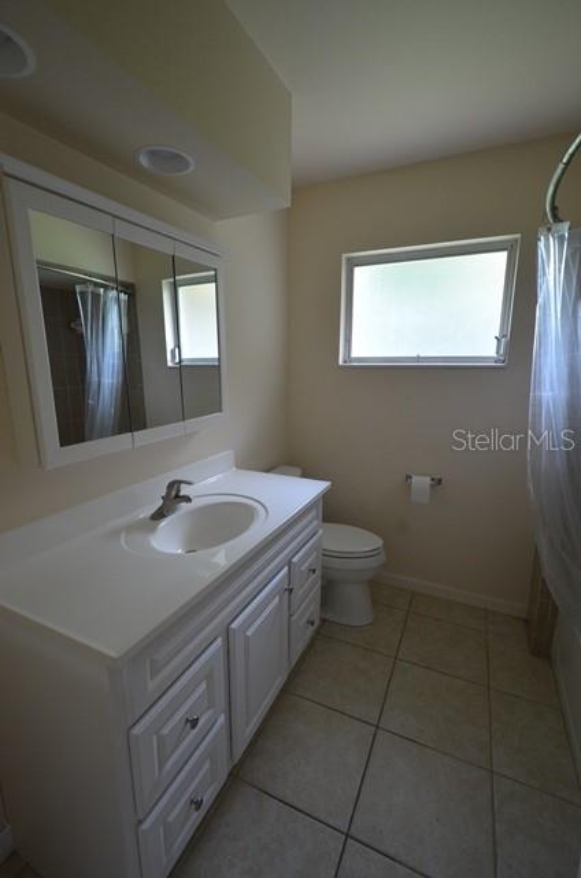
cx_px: 290
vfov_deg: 100.5
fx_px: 365
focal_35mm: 15
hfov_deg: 77.1
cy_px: 439
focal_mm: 10
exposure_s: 1/50
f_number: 3.5
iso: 800
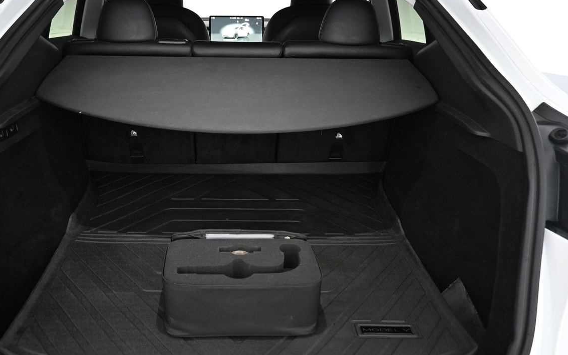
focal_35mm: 35
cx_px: 235
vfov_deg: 36.3
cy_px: 169
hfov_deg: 55.0
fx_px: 542
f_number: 3.5
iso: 1600
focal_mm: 16
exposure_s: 1/40
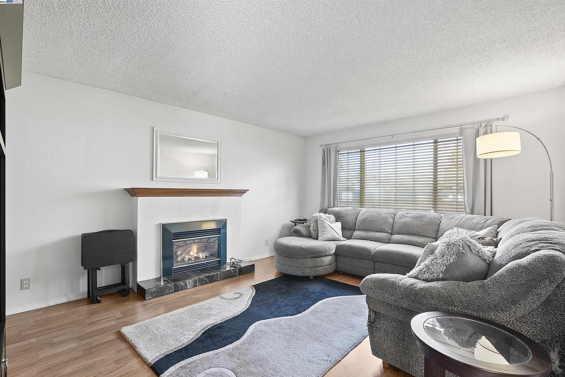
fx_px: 251
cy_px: 188
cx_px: 282
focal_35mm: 16
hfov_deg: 96.7
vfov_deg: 73.8
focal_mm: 16
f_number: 8
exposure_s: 1/3
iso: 500
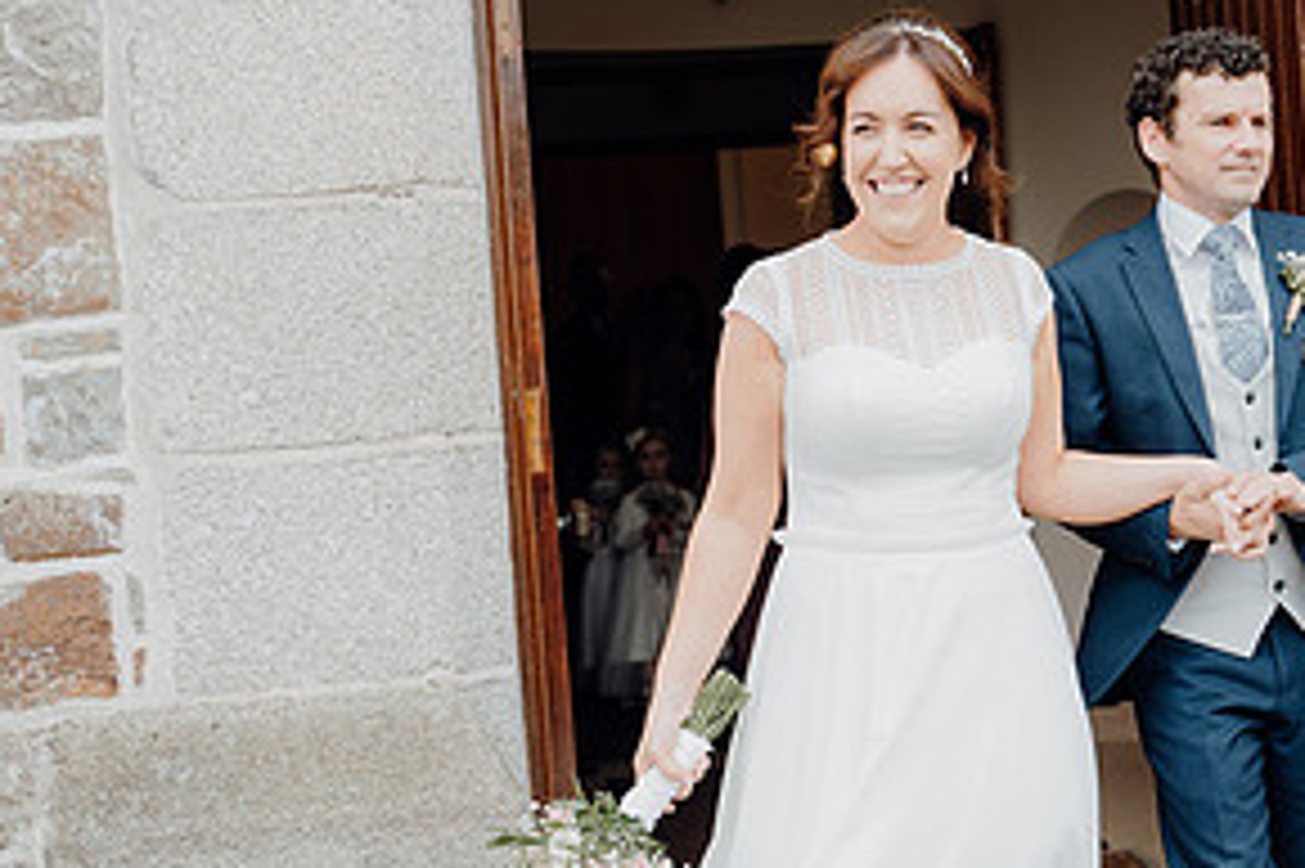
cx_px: 1012
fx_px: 2319
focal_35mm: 64
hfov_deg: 30.8
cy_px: 389
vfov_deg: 21.2
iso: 125
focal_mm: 32
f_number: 2.8
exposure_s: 1/400
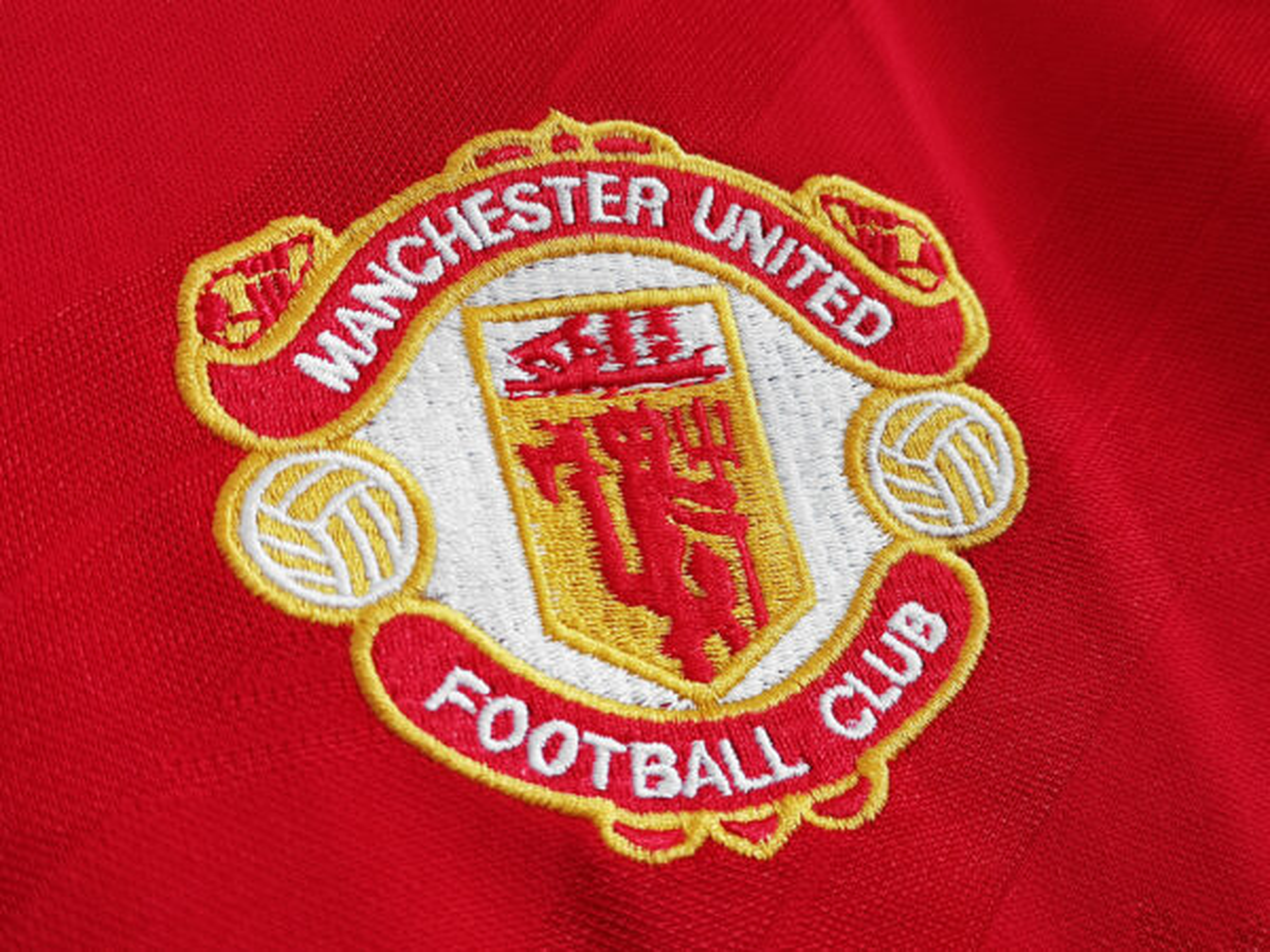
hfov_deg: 42.1
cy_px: 476
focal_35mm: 45
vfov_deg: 32.2
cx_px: 635
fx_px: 1651
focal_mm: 5.58
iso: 80
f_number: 1.8
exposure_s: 1/100
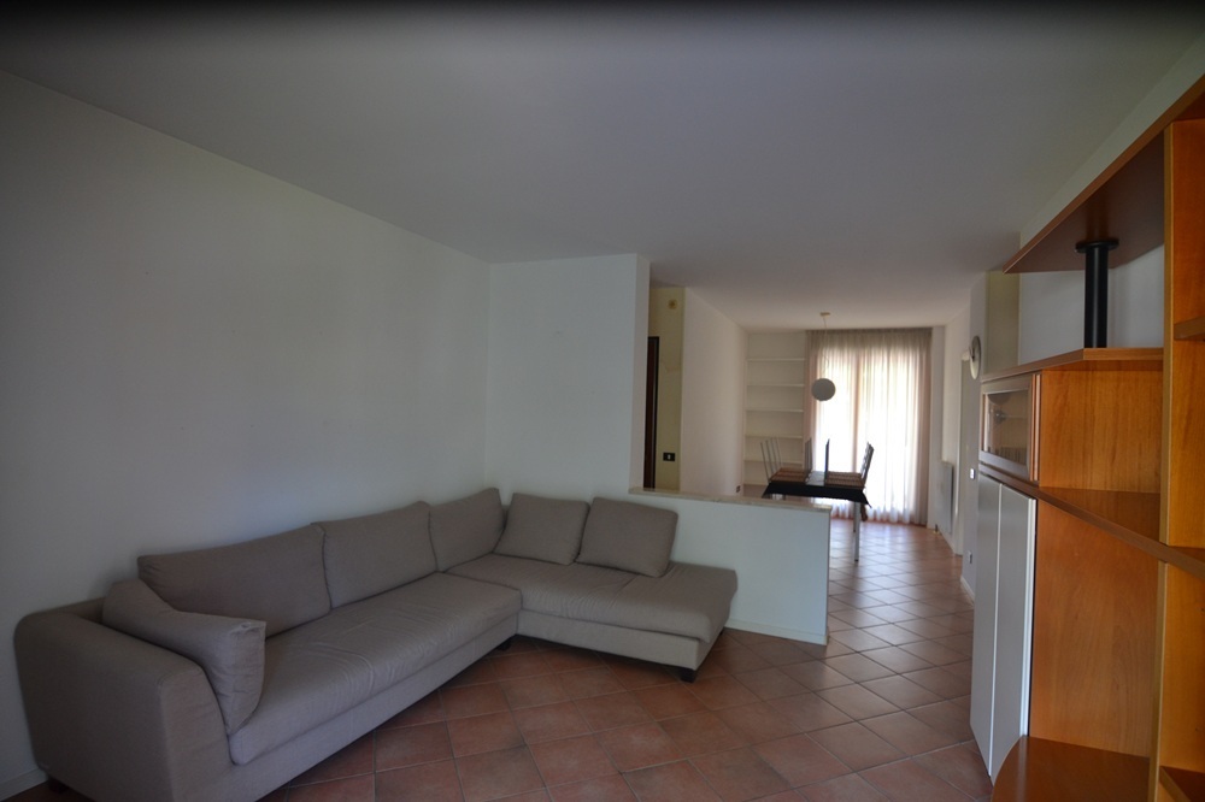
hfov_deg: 95.0
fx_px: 552
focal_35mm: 16
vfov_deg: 72.0
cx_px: 602
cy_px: 401
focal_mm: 11
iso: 400
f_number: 2.8
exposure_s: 1/60
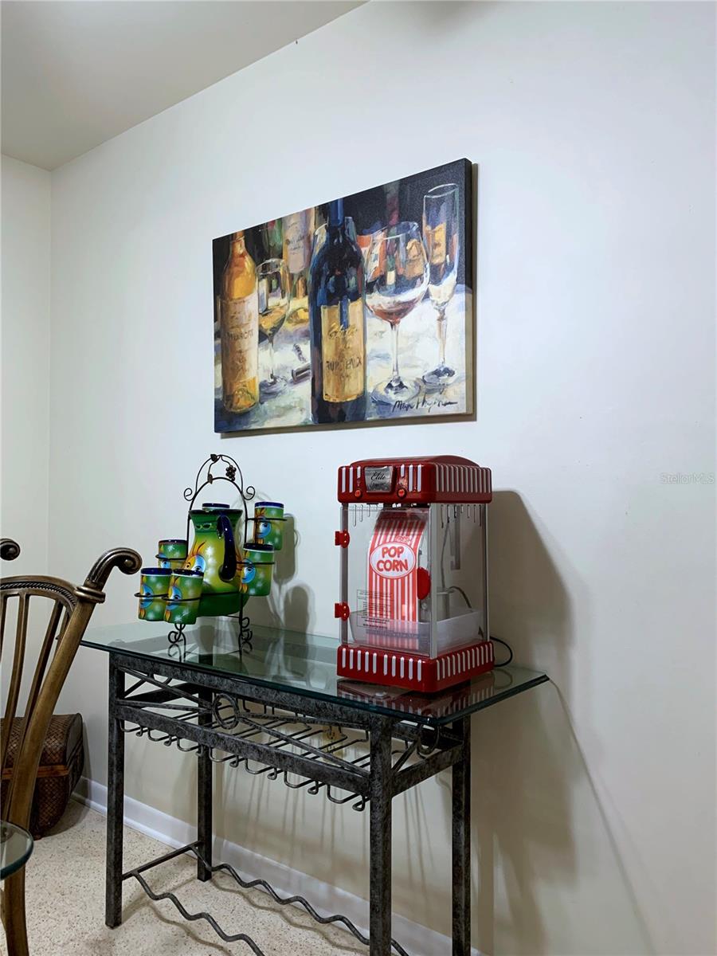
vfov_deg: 67.3
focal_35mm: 26
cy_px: 478
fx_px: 718
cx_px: 358
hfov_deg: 53.1
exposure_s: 1/60
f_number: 1.8
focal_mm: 4.2
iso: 200
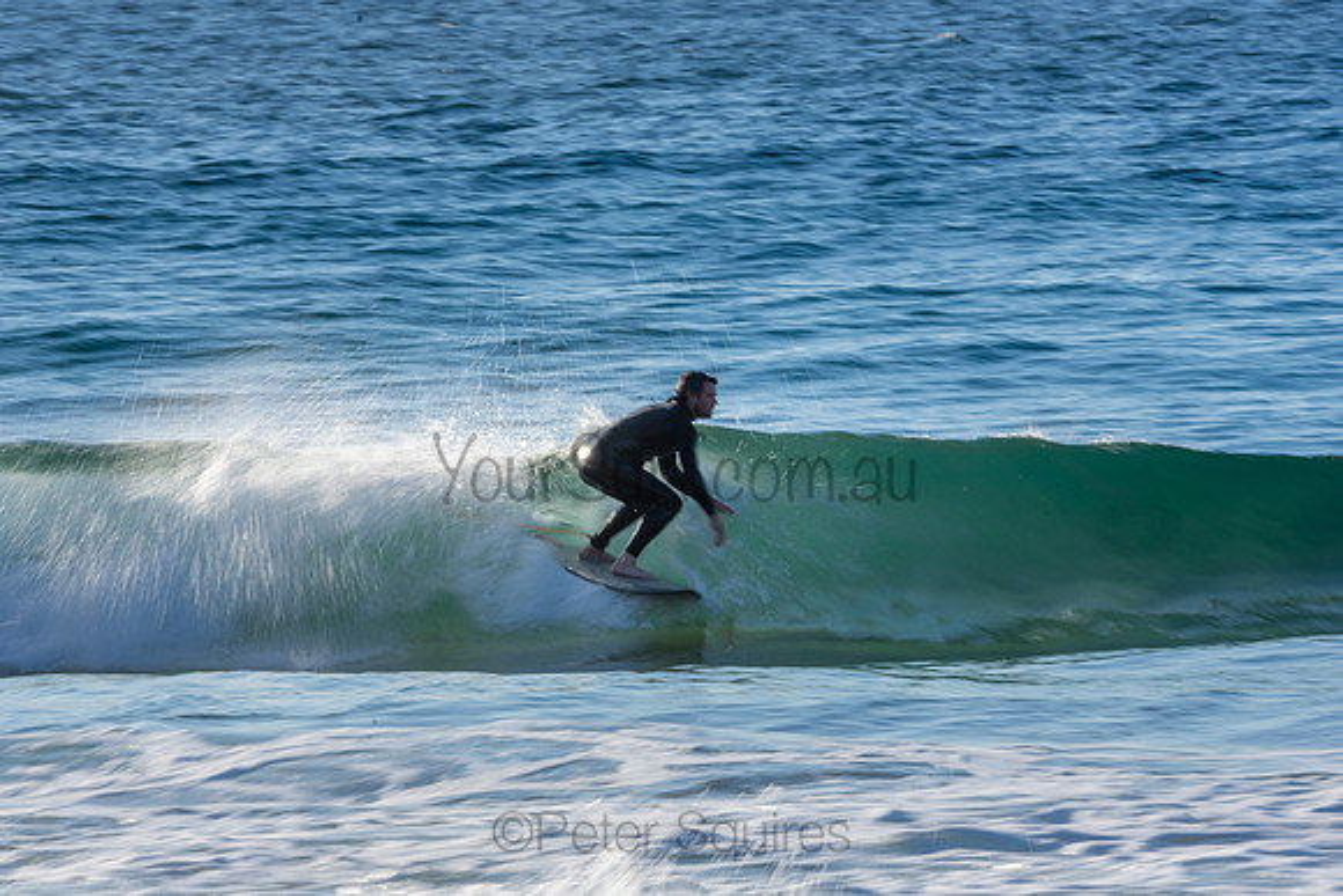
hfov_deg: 3.5
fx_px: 21828
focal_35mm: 585
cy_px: 448
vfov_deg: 2.4
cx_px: 672
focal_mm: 390
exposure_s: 1/25
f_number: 25
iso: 100
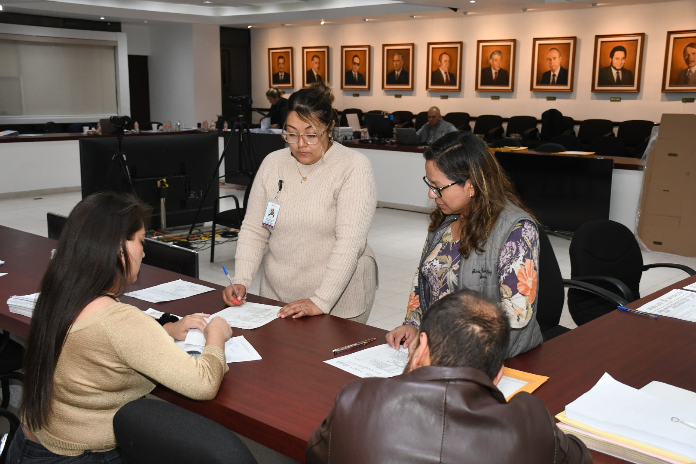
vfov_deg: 33.4
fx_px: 773
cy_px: 232
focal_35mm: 40
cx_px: 348
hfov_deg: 48.5
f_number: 5.6
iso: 1250
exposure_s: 1/125
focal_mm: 27
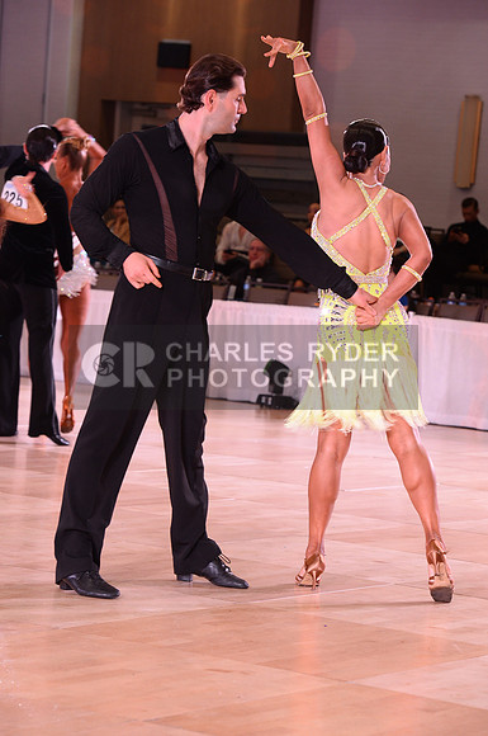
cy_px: 368
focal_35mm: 130
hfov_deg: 10.5
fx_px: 2651
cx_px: 244
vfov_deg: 15.8
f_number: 5.6
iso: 1250
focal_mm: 130
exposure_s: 1/80
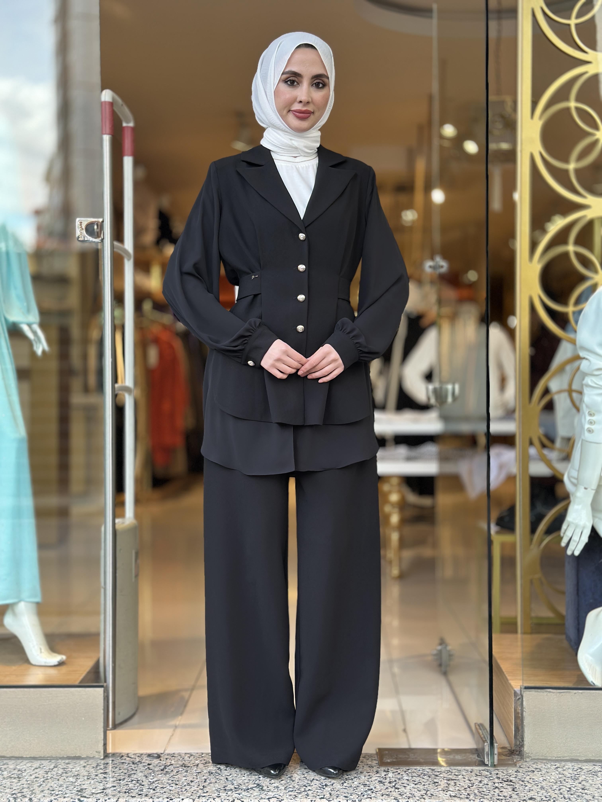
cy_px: 401
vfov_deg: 39.7
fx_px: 1113
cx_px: 301
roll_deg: -1.0
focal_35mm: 48
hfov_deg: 30.3
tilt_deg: -0.1
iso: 125
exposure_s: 1/172
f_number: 1.78
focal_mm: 6.86
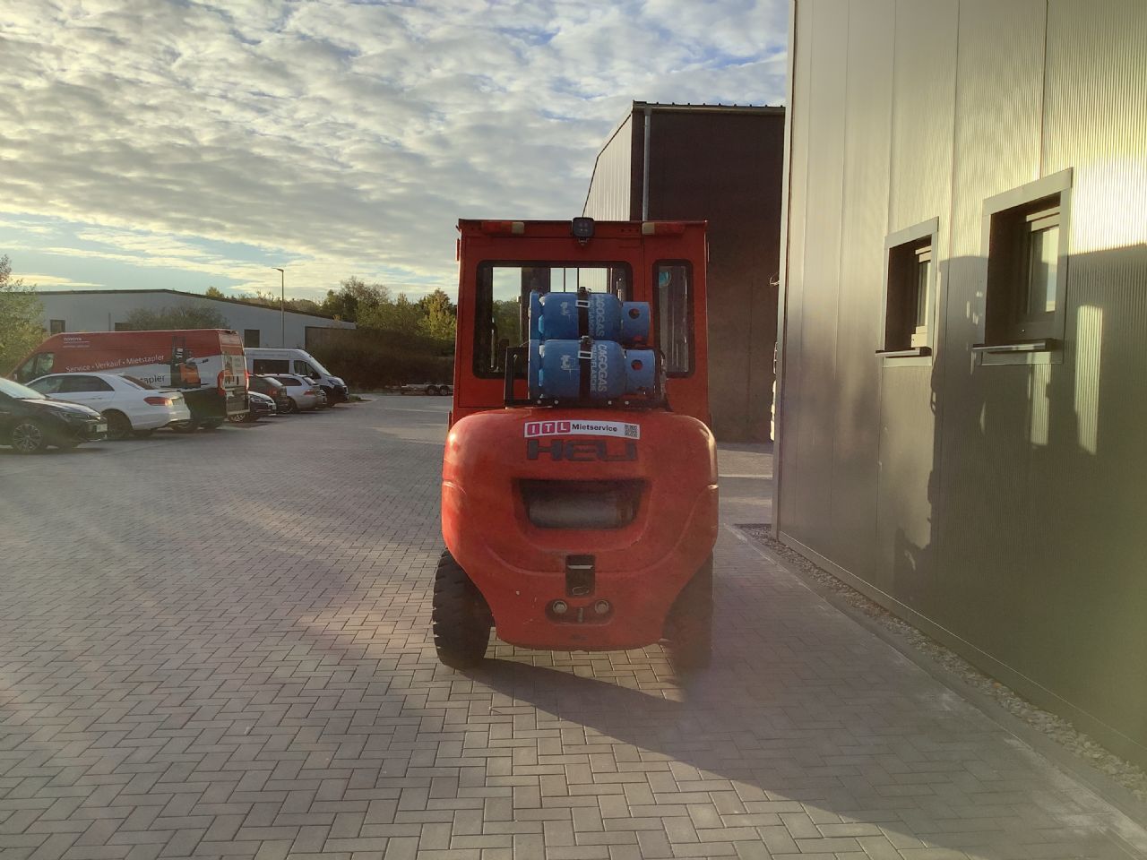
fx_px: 1027
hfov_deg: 58.4
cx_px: 574
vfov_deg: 45.4
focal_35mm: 31
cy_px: 430
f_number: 2.4
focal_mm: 3.3
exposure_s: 1/662
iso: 25
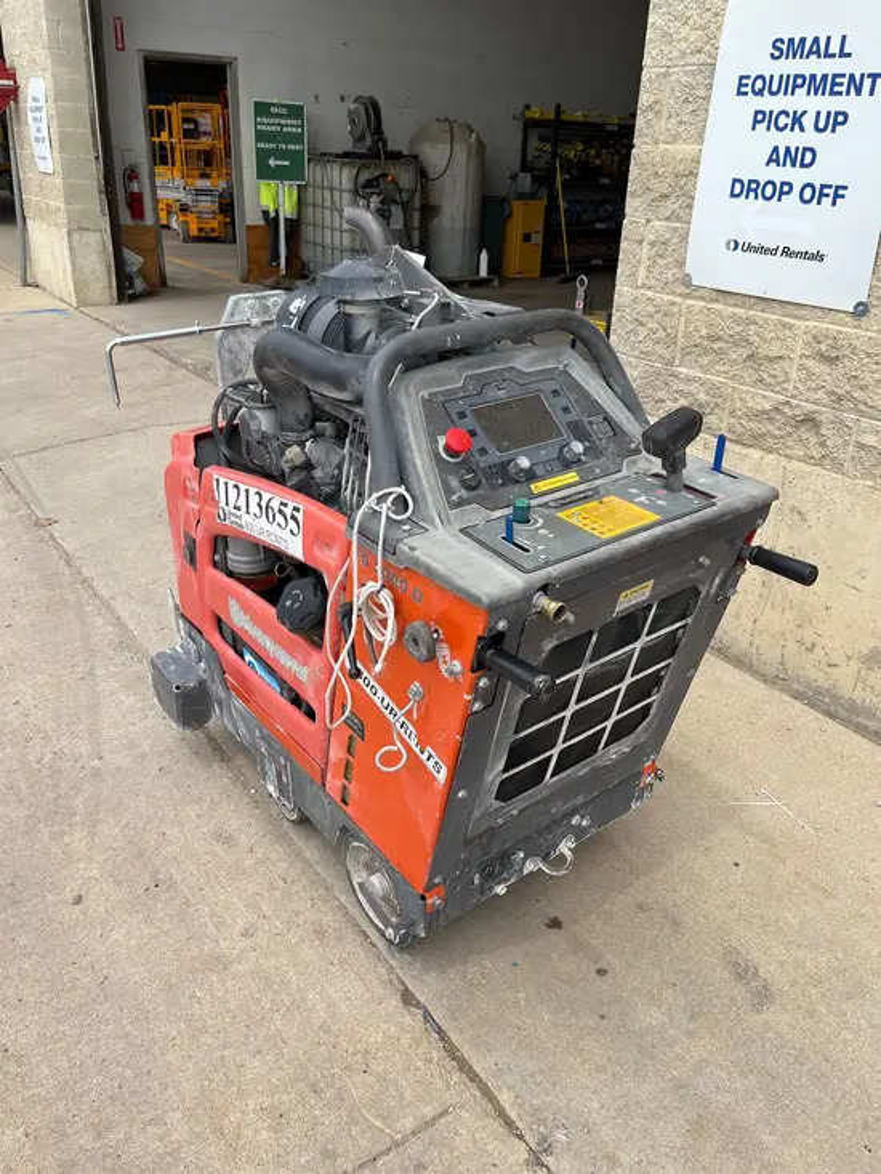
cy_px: 587
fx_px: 882
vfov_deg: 67.3
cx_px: 440
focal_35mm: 26
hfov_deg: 53.1
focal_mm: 5.1
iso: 50
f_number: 1.6
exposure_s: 1/2101
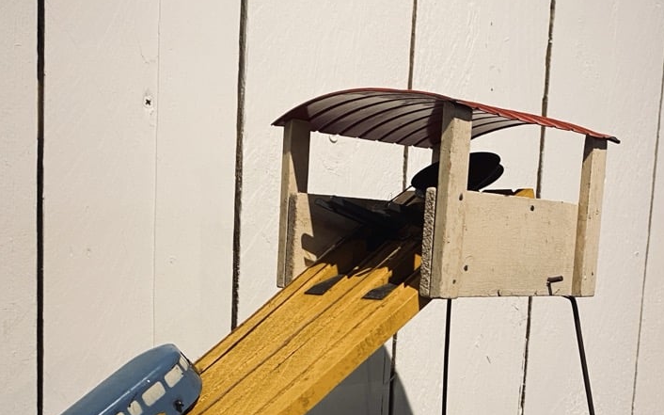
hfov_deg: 40.2
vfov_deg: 24.3
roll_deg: -1.0
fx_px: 905
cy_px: 439
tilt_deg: -7.8
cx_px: 285
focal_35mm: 50
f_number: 1.8
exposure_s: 1/50
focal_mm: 4.25
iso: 160
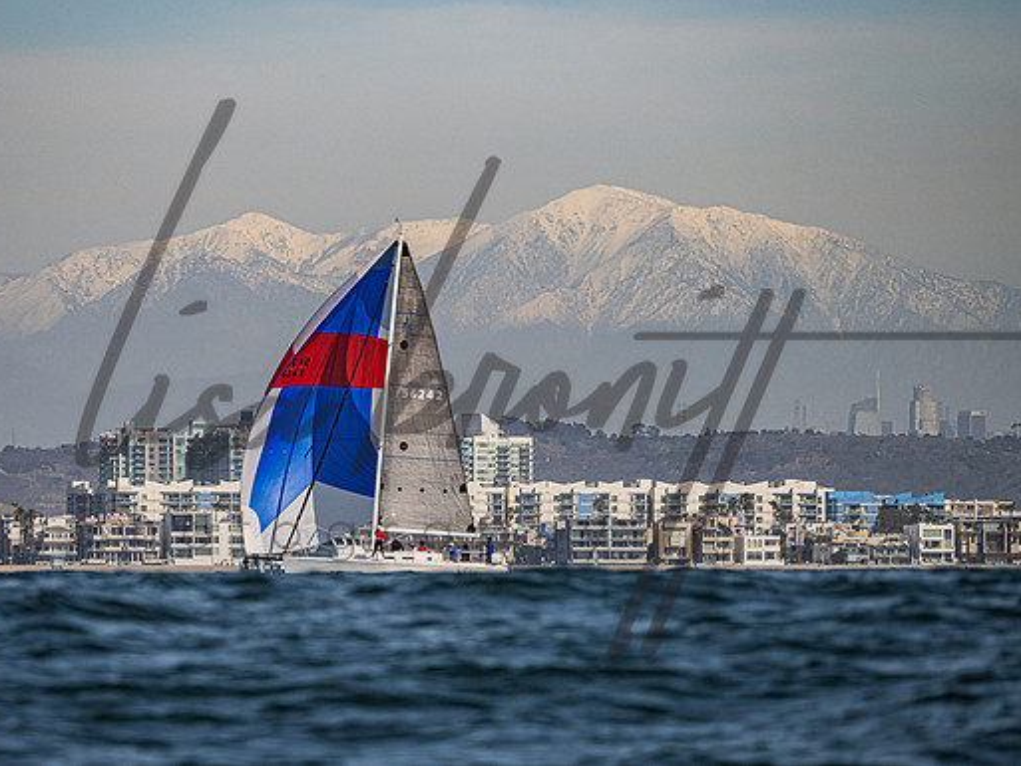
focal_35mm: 432
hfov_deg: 4.6
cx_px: 397
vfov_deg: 3.4
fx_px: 12745
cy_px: 351
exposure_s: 1/3200
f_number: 5.6
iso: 320
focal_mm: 270
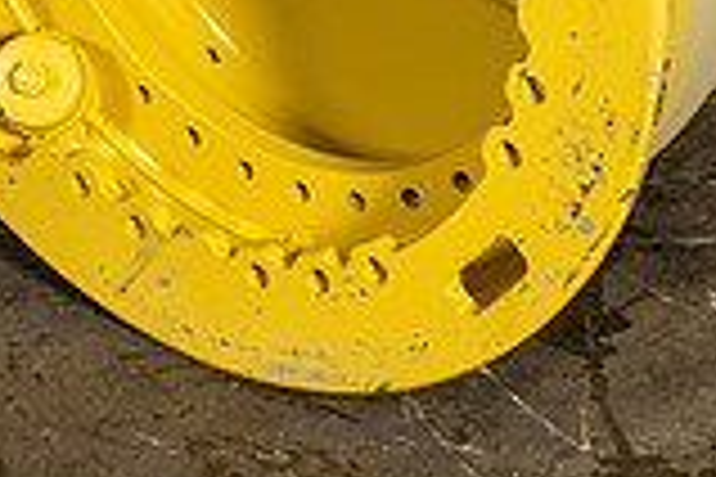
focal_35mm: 168
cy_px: -178
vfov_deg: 8.0
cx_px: 387
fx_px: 3341
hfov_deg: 12.2
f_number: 5.6
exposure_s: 1/125
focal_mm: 46
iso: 800
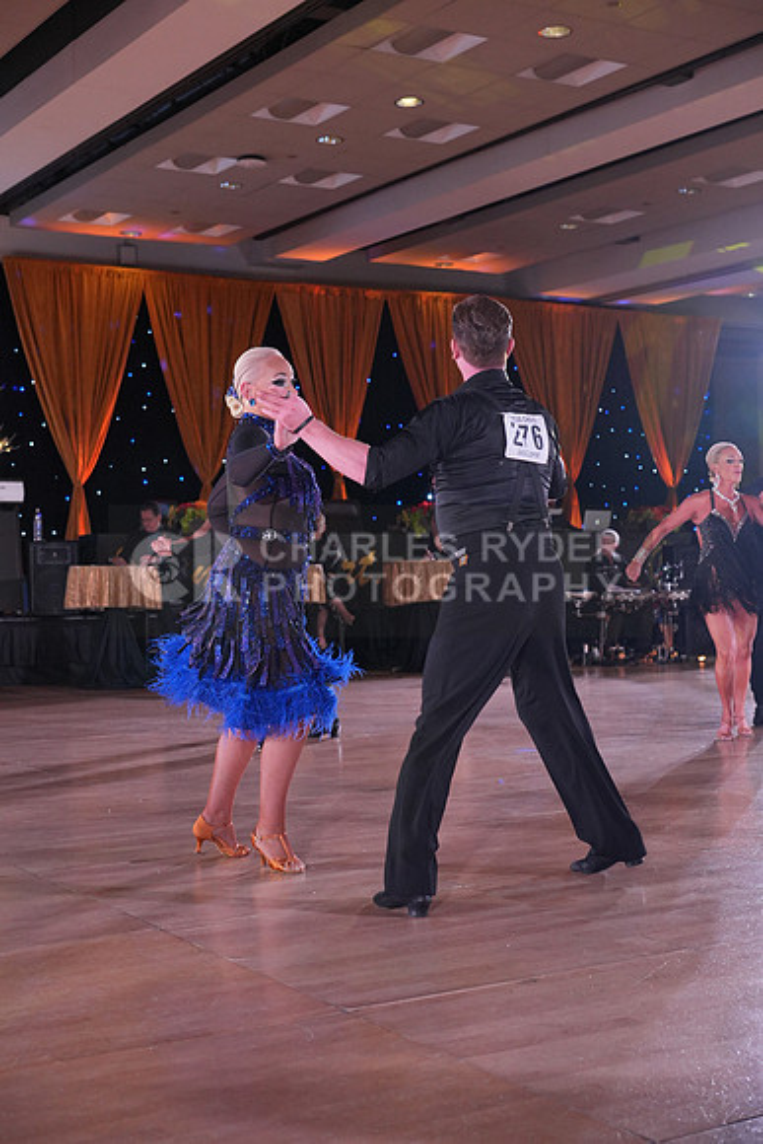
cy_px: 572
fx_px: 1589
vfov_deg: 39.6
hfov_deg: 27.0
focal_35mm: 50
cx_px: 382
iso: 2000
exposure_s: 1/400
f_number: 4.5
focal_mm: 50
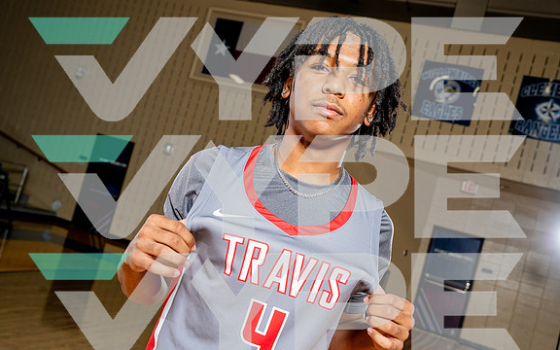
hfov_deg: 51.5
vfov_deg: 33.6
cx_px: 279
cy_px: 187
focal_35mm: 38
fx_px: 580
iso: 400
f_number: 5.6
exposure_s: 1/250
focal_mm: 37
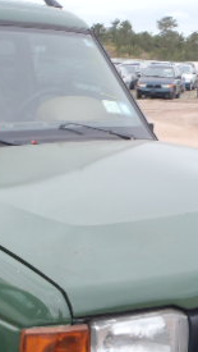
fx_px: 662
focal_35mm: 71
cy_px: 284
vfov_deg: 29.0
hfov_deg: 16.9
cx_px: 45
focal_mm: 5
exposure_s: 1/200
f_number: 4.5
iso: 80
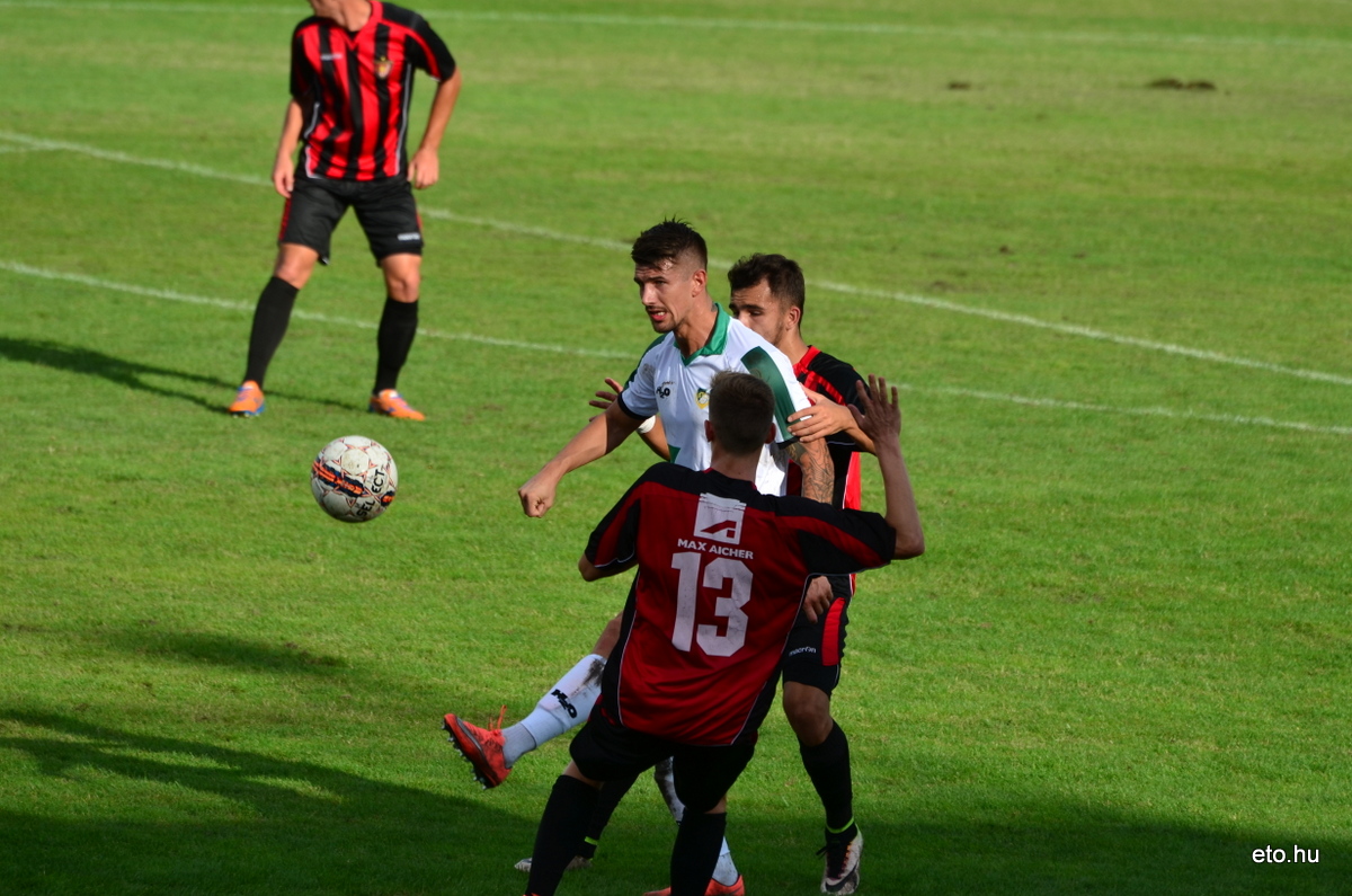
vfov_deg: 3.3
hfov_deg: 4.9
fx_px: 15742
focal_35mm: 420
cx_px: 676
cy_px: 448
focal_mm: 280
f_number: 6.3
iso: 200
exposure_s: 1/1000
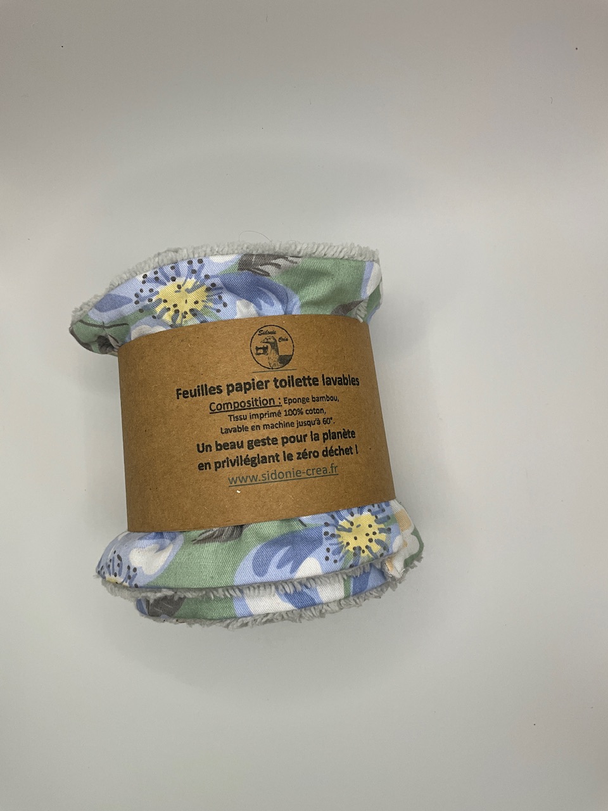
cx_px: 304
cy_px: 406
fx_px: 679
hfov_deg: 48.2
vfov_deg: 61.7
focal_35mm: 29
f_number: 1.8
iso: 25
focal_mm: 3
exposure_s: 1/346
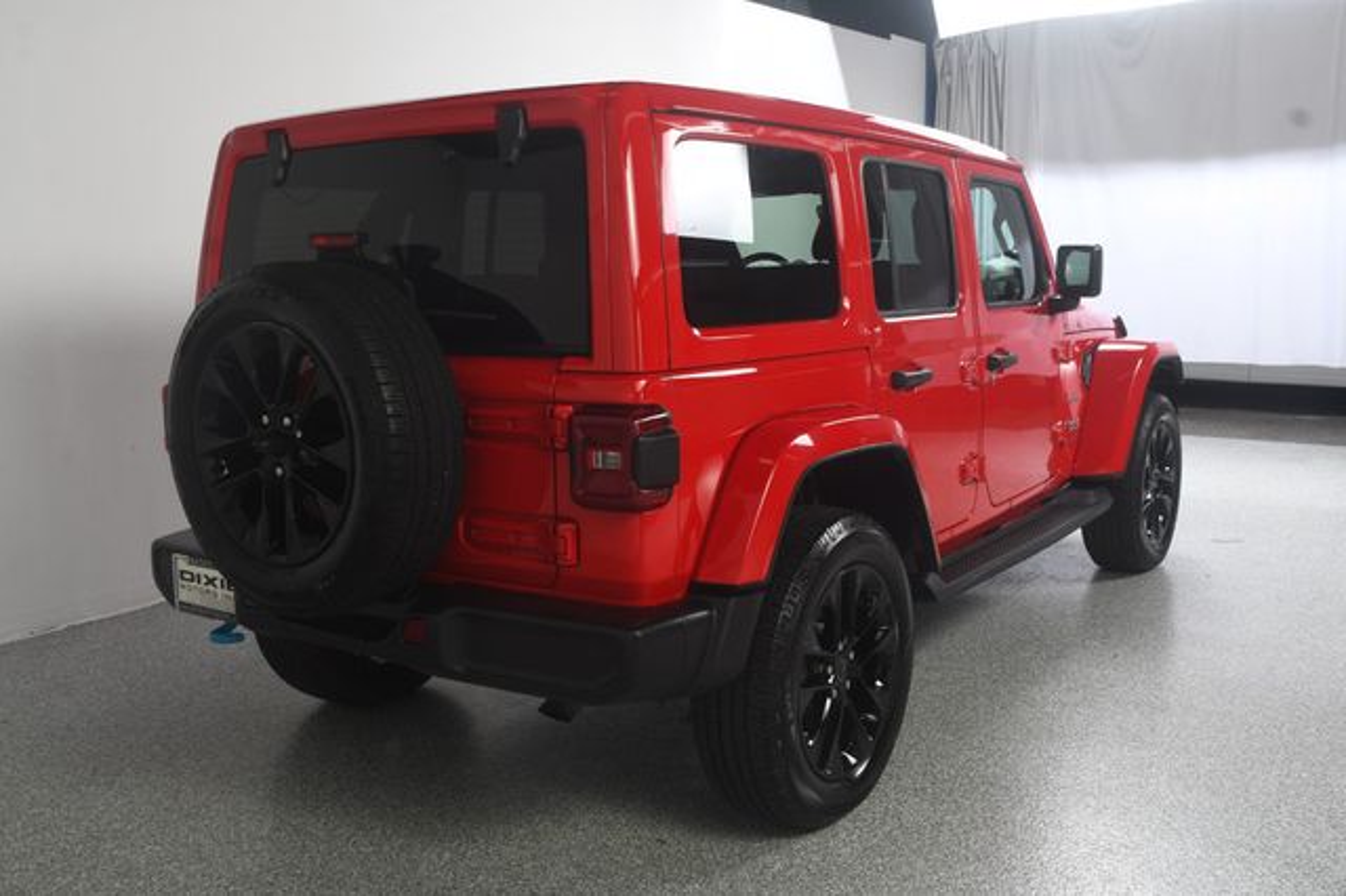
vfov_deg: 38.8
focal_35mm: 34
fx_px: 1271
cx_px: 673
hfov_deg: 55.8
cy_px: 448
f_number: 8
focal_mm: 23
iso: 100
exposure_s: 1/160
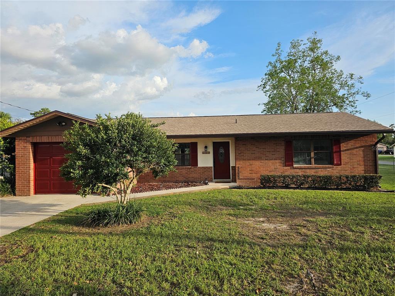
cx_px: 198
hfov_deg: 73.9
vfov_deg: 58.9
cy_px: 148
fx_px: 262
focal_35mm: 23
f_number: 1.7
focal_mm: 6.3
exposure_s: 1/2000
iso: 50
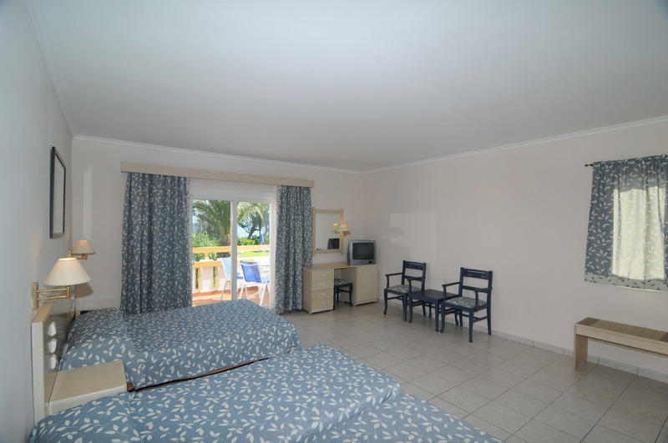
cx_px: 334
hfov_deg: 95.1
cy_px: 222
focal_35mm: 16
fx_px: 306
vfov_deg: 71.9
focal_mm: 11
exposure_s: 1/100
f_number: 6.3
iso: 200
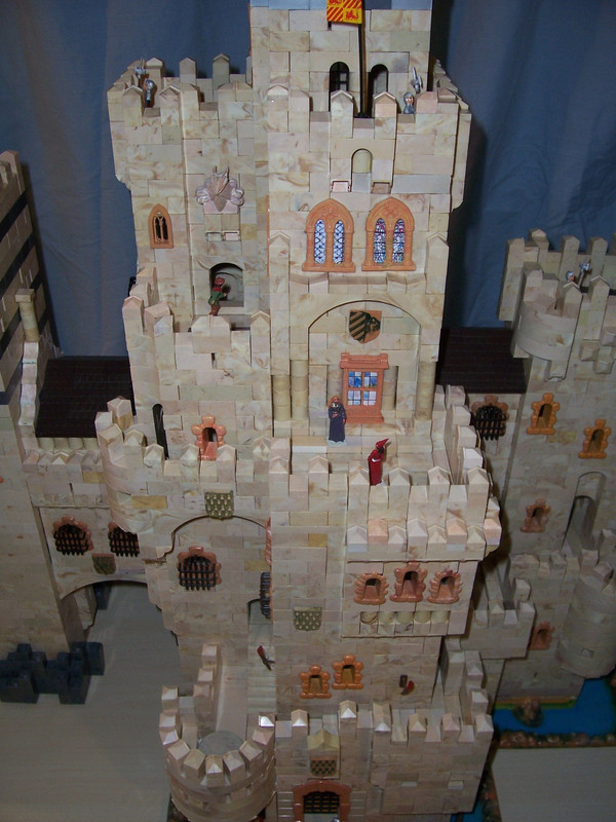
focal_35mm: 34
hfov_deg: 41.8
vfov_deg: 54.0
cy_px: 411
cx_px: 308
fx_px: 807
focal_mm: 5.6
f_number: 2.7
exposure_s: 1/60
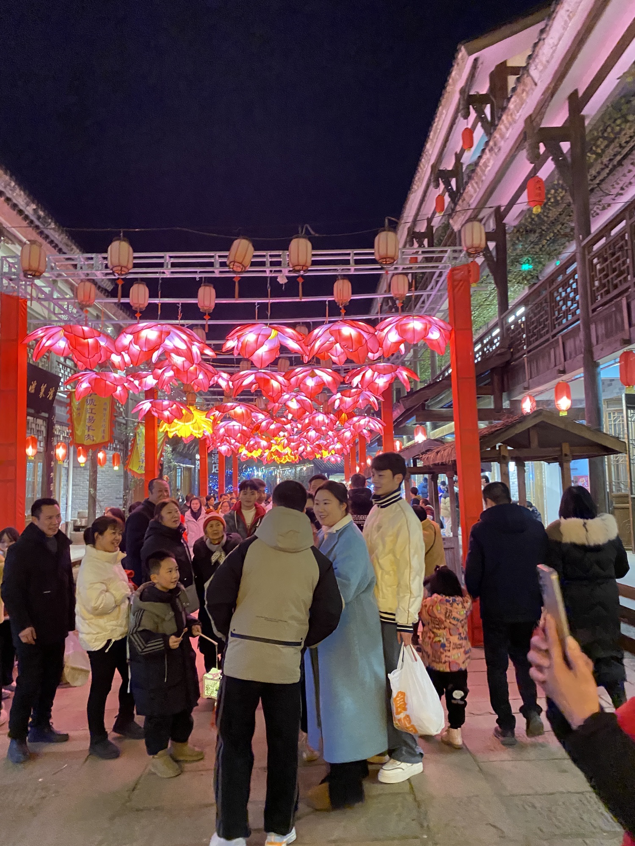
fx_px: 636
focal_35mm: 26
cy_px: 423
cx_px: 318
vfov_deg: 67.3
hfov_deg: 53.1
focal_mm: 4.25
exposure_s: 1/25
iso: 800
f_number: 1.8
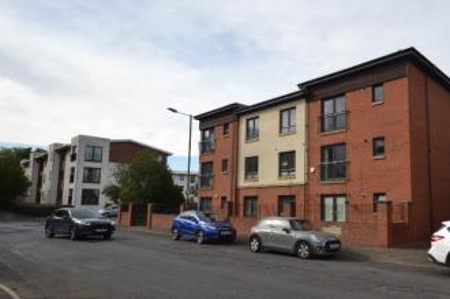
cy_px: 163
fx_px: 325
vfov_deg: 49.4
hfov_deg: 66.7
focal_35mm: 26
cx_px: 316
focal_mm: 12
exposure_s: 1/200
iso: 100
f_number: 7.1
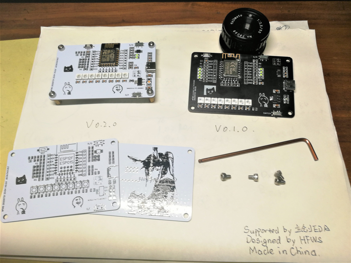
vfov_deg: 51.4
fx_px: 274
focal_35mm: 27
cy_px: 132
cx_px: 176
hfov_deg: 65.3
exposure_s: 1/50
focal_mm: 3.84
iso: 64
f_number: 2.2
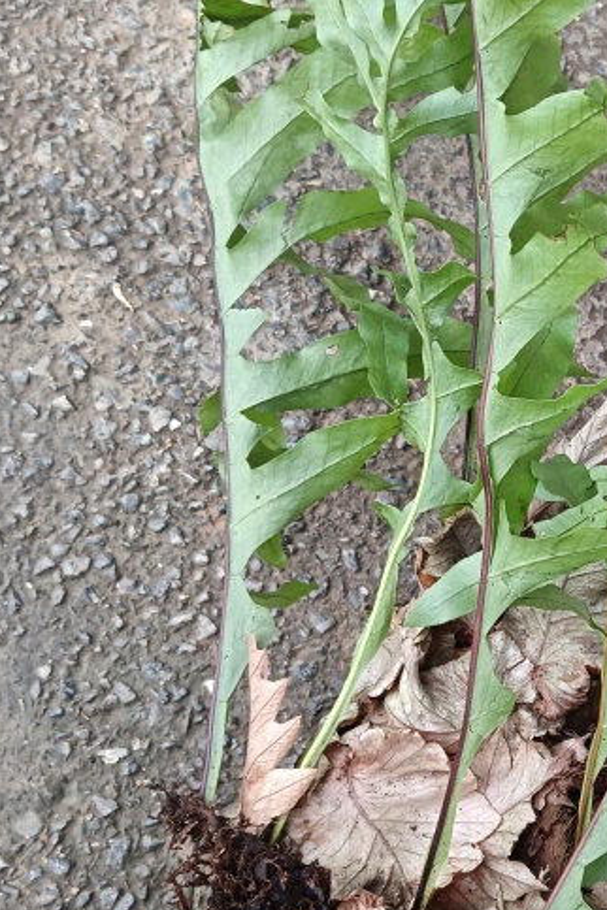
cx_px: 718
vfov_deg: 32.4
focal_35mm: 62
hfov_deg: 20.6
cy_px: 491
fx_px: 1568
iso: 858
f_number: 1.8
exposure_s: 1/33.3
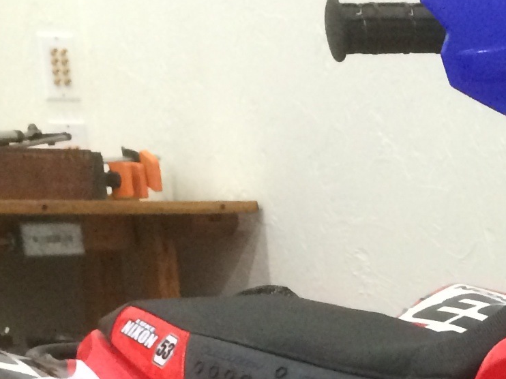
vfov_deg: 10.2
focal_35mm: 132
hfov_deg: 14.2
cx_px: 705
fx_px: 1929
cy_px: 805
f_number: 2.2
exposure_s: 1/20
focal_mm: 4.12
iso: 320
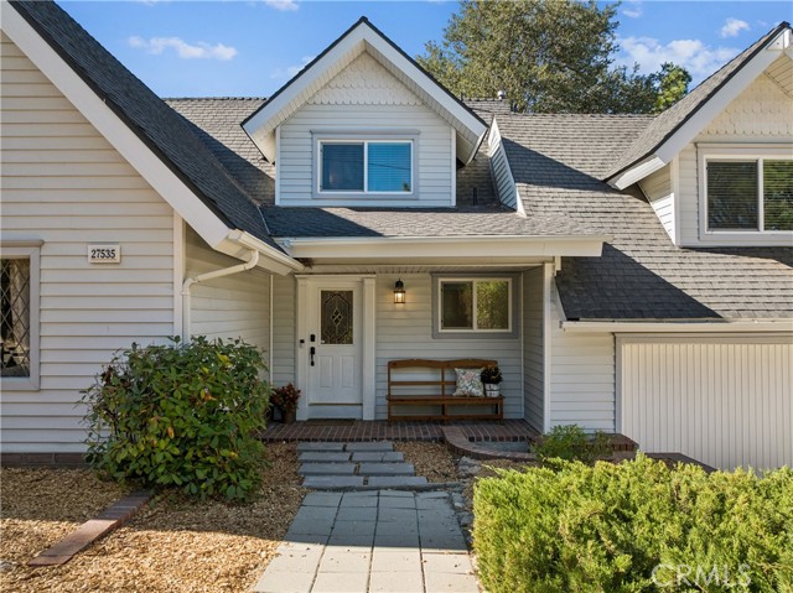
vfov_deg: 56.8
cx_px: 396
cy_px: 296
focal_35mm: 24
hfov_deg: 71.6
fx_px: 549
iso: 100
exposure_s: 1/30
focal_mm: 12.3
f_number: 2.8
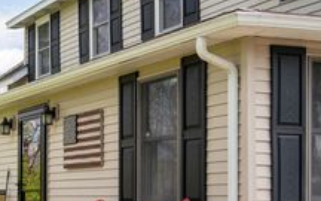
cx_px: -19
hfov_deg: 23.1
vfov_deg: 15.3
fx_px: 744
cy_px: 157
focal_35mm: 85
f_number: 7.1
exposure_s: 1/200
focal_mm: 36
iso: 100
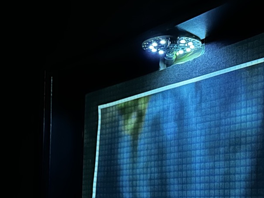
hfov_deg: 24.6
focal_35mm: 79
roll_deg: -2.1
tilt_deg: +3.1
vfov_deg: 18.3
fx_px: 602
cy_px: 188
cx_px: 174
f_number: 1.78
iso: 1600
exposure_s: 1/19
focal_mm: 6.86
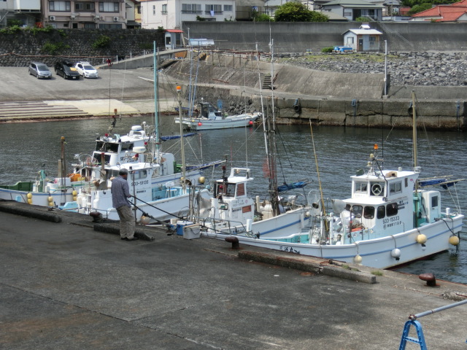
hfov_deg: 28.6
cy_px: 175
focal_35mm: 68
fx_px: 917
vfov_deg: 21.6
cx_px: 234
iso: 80
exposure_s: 1/500
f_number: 4.7
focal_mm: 12.1
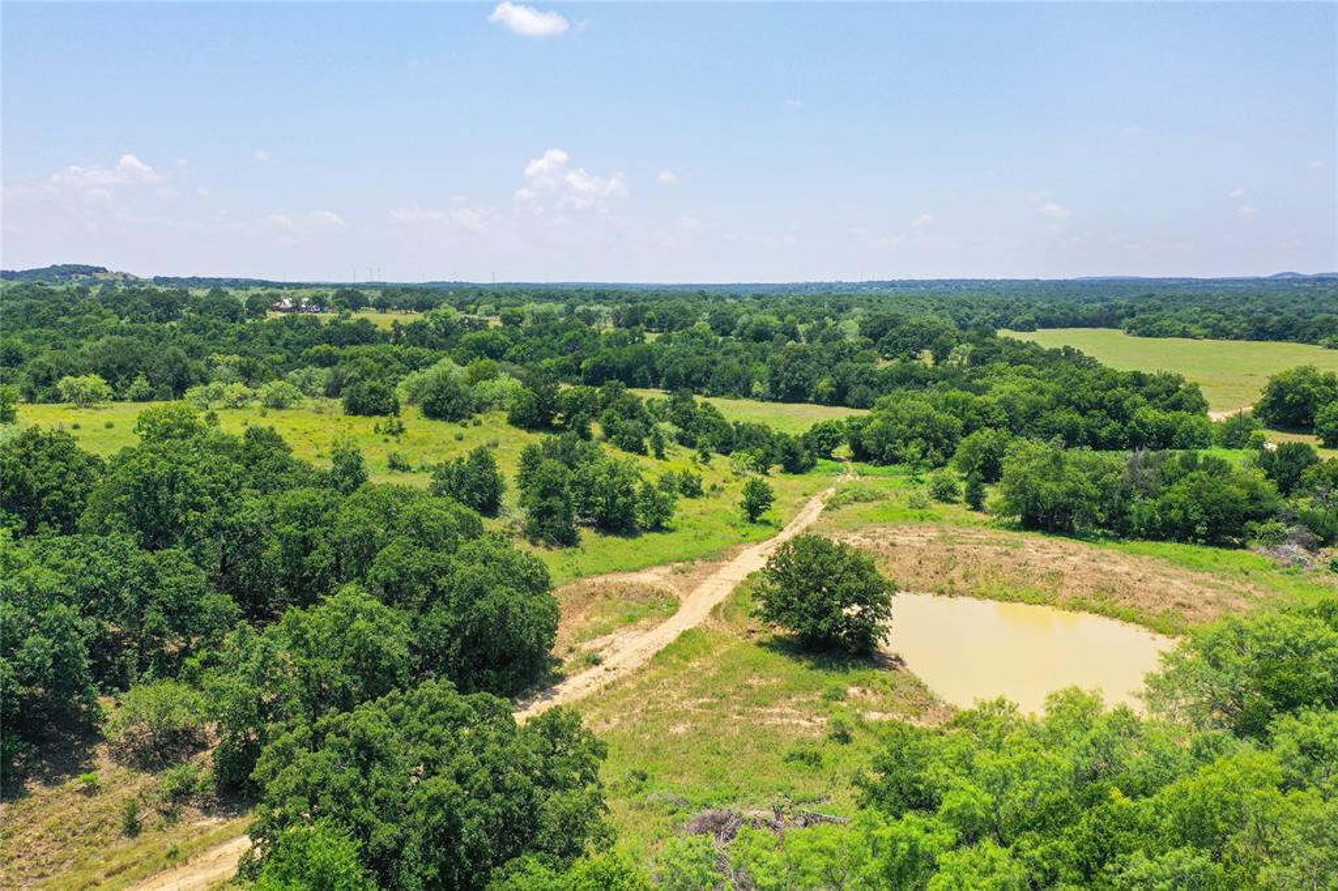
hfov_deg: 65.5
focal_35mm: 28
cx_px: 669
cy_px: 446
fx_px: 1040
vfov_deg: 46.4
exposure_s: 1/500
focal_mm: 10.26
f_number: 6.3
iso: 100
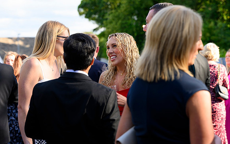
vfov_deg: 14.5
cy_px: 73
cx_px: 115
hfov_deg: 23.0
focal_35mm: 90
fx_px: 564
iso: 200
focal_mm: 87
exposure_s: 1/250
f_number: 5
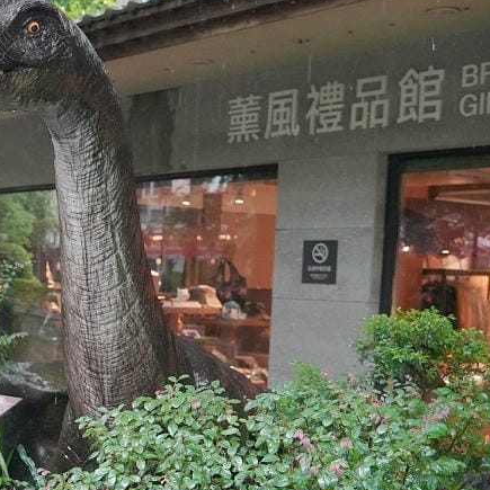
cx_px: -104
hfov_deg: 23.2
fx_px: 1089
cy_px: 363
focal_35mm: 68
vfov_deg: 25.1
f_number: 4
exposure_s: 1/160
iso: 6400
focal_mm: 29
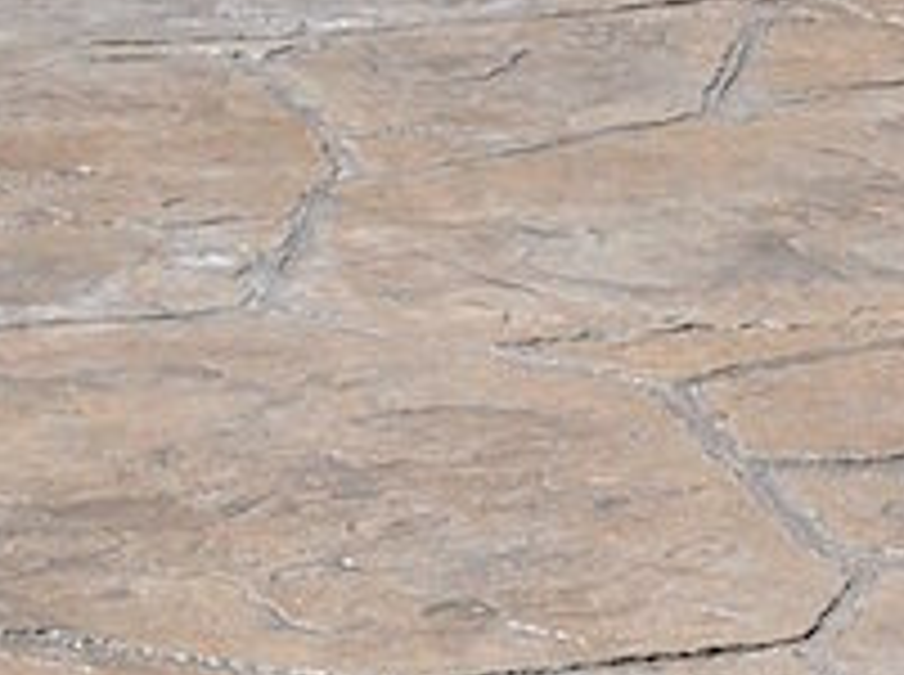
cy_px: -1080
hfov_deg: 5.4
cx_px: 2109
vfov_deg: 4.1
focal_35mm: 356
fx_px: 9280
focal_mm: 34
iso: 800
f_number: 13
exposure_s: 1/640
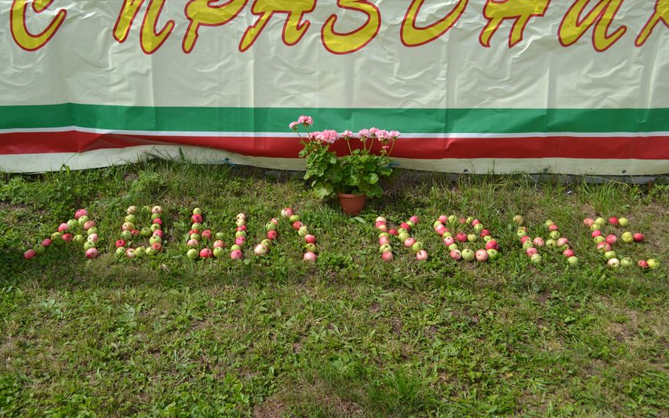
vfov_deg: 37.3
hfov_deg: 56.7
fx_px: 620
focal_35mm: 34
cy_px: 211
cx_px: 333
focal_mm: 22
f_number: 5.6
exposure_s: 1/1600
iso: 400
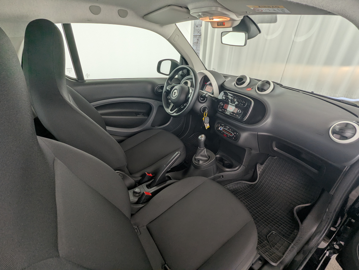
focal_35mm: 16
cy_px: 135
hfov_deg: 94.4
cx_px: 180
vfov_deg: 78.2
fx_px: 166
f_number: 2.2
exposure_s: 1/54.5
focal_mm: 2.35
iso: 37
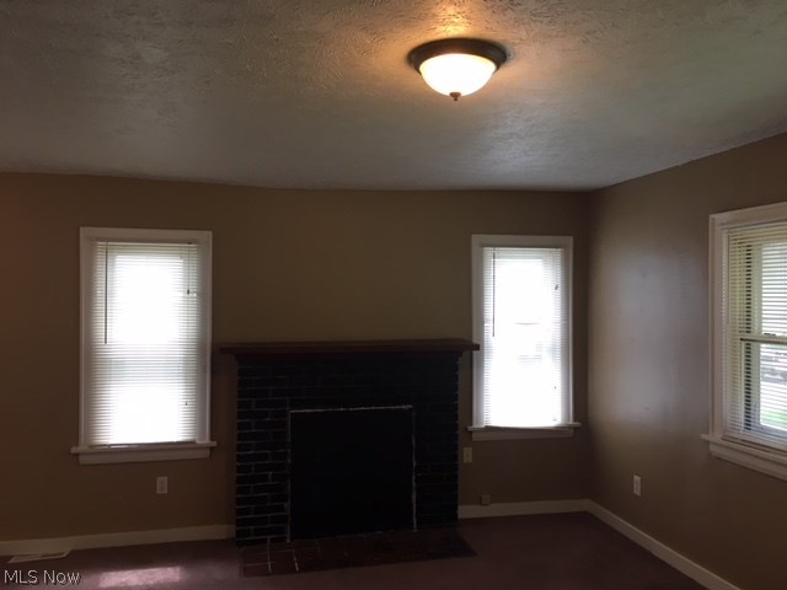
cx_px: 394
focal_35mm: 29
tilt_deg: +2.0
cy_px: 295
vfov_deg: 48.2
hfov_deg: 61.7
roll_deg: -1.2
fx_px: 659
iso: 64
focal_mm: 4.15
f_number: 2.2
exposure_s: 1/30
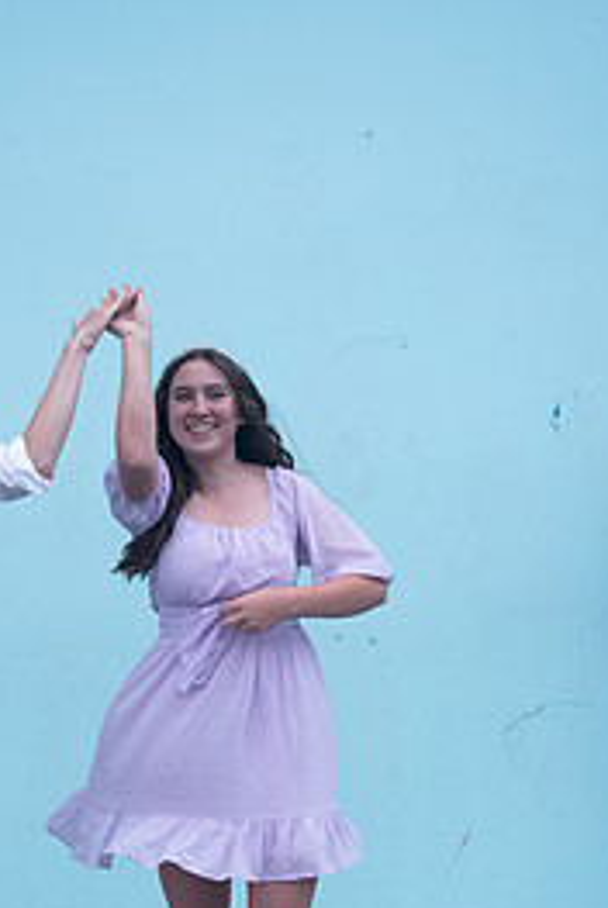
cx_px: 235
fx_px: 2375
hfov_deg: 14.6
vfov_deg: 21.5
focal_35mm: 94
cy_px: 628
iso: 640
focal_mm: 55
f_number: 4
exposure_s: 1/160
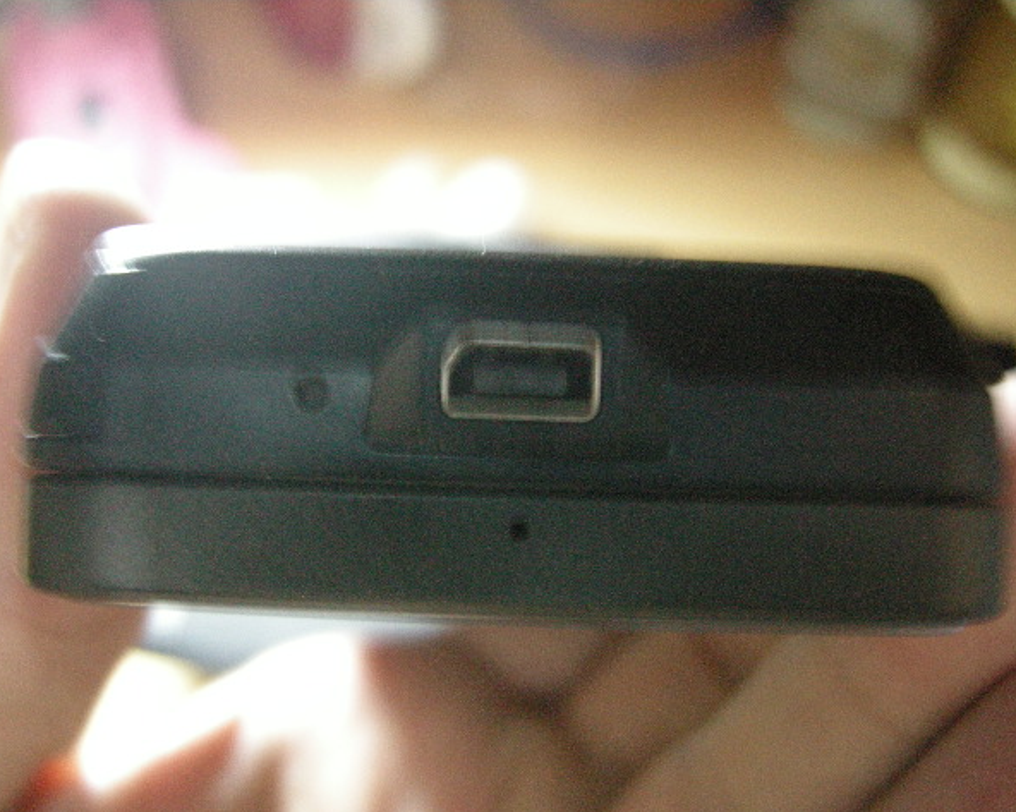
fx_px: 1142
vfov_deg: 39.1
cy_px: 410
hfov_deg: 47.9
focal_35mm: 38
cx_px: 470
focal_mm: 7.5
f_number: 2.7
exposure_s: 1/8
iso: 635
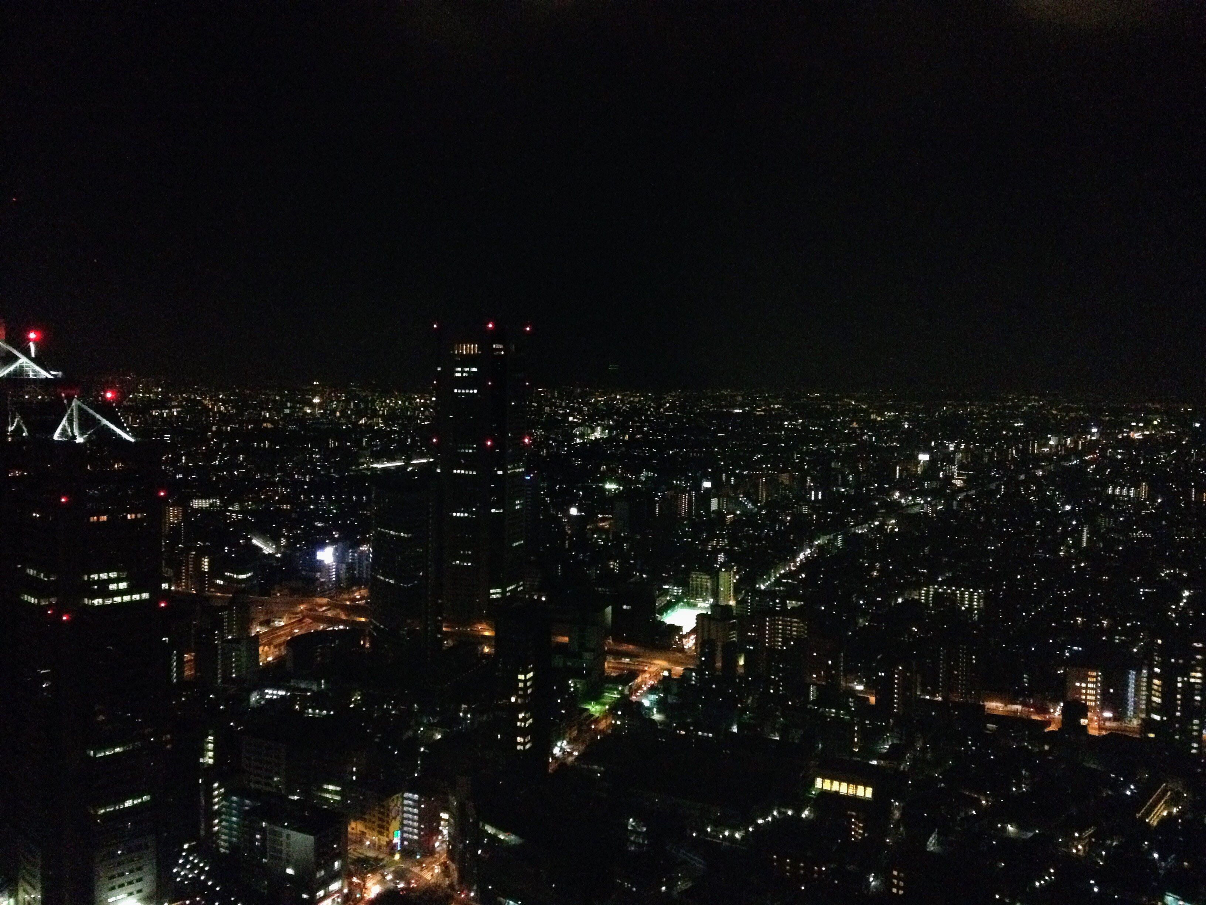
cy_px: 452
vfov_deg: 40.7
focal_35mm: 35
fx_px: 1219
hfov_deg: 52.6
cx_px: 603
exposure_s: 1/15
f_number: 2.4
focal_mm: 4.28
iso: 800
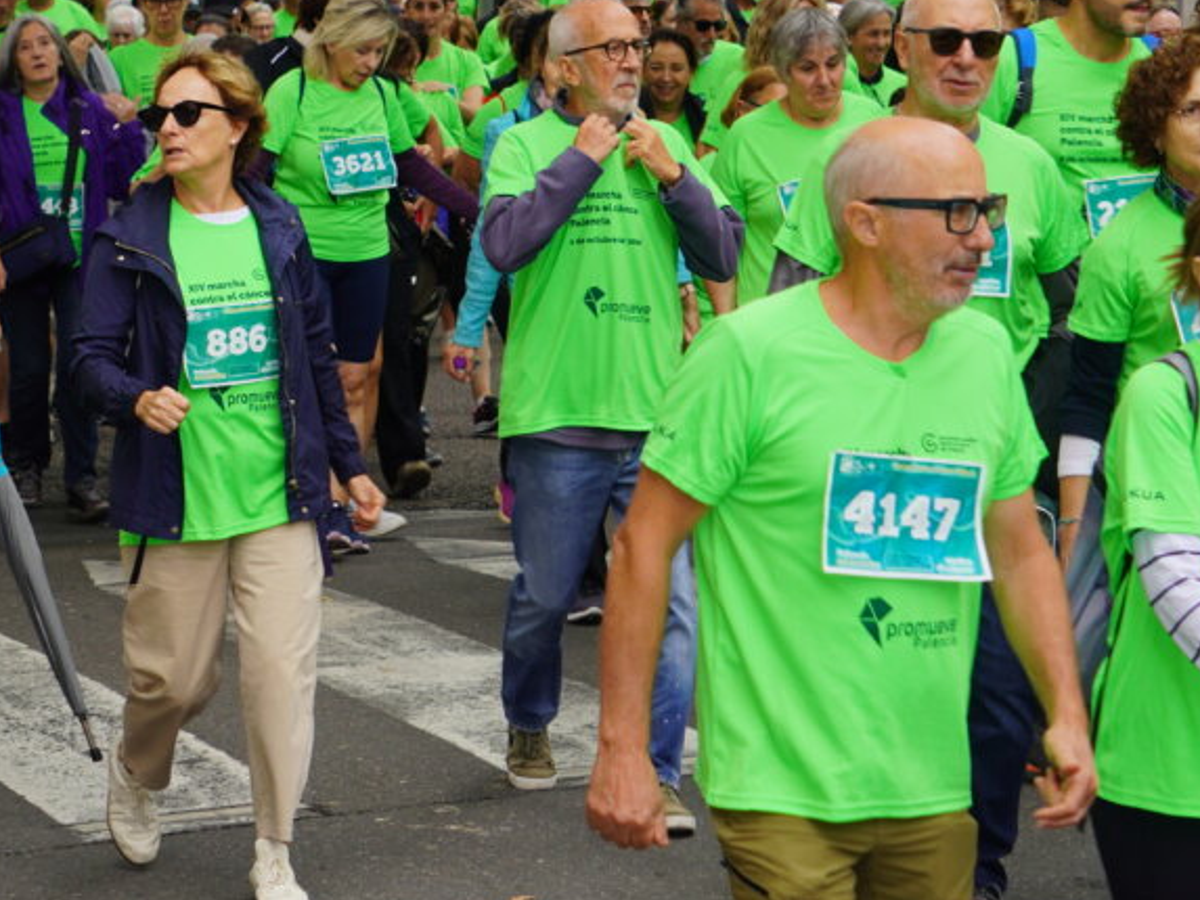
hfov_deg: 11.1
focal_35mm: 177
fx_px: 6140
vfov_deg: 8.4
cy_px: 227
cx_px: 216
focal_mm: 55
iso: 100
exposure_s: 1/125
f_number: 6.3
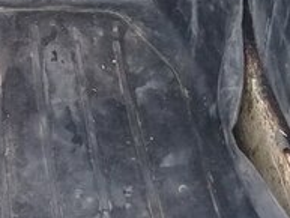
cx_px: -68
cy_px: -47
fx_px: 889
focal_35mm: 106
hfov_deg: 17.6
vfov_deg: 13.6
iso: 80
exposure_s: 1/50
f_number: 2.2
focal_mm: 3.3
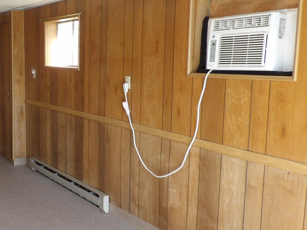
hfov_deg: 38.9
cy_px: 125
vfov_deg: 31.5
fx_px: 408
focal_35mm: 46
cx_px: 42
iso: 126
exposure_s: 1/33
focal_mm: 4.3
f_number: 3.2
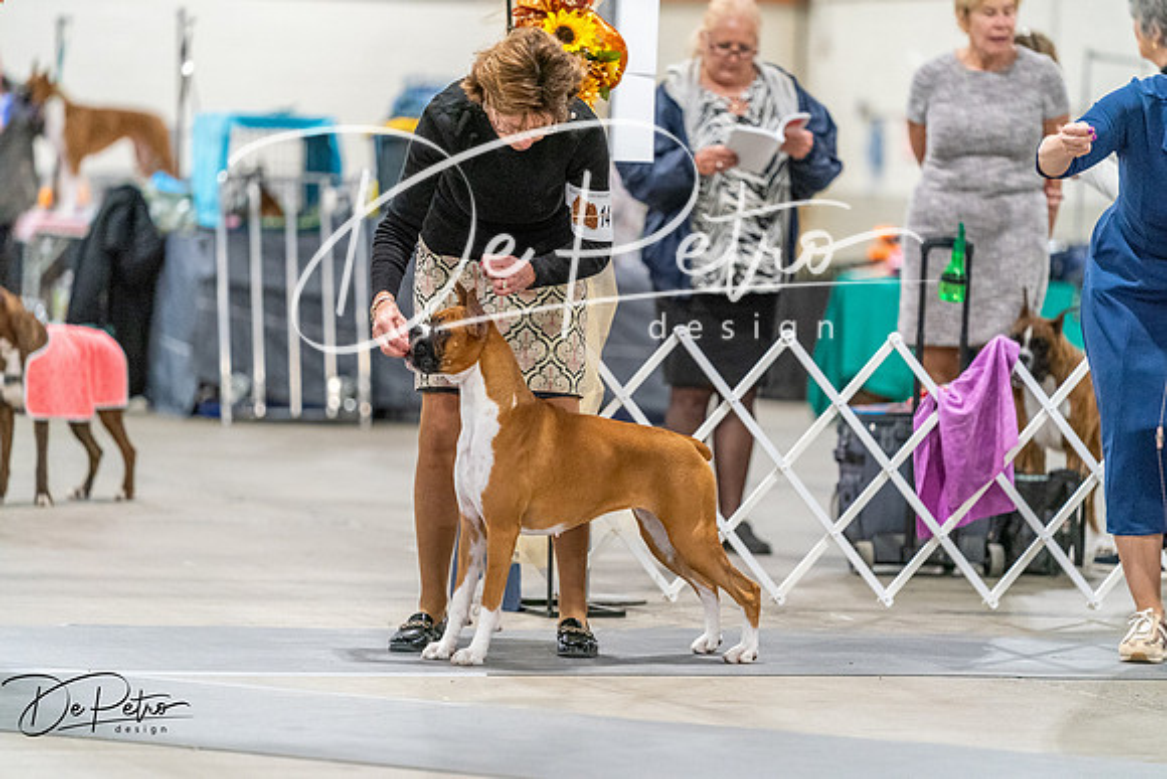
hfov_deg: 10.3
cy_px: 390
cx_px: 584
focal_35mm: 200
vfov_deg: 6.9
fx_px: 6485
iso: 6400
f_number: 3.2
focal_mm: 200
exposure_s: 1/250
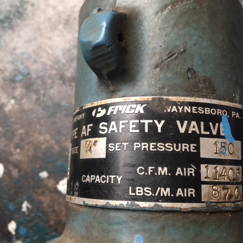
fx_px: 278
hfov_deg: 47.2
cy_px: 119
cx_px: 130
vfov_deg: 47.2
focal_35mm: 35
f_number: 2.2
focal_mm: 4.15
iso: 50
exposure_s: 1/33
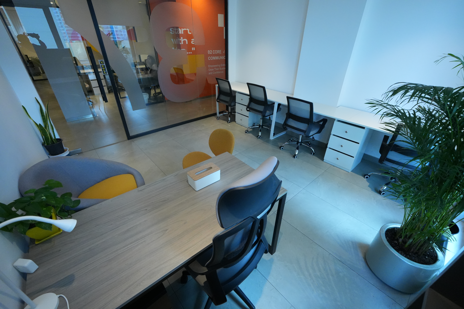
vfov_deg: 74.6
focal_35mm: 16
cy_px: 154
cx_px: 232
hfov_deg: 97.6
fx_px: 203
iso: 3200
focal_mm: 10.5
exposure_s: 1/400
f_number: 4
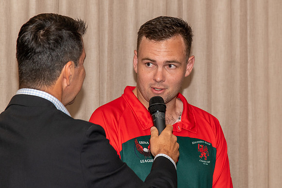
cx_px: 167
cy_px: 81
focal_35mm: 144
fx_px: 1132
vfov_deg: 9.5
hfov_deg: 14.2
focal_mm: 120
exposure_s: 1/60
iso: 800
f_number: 5.6
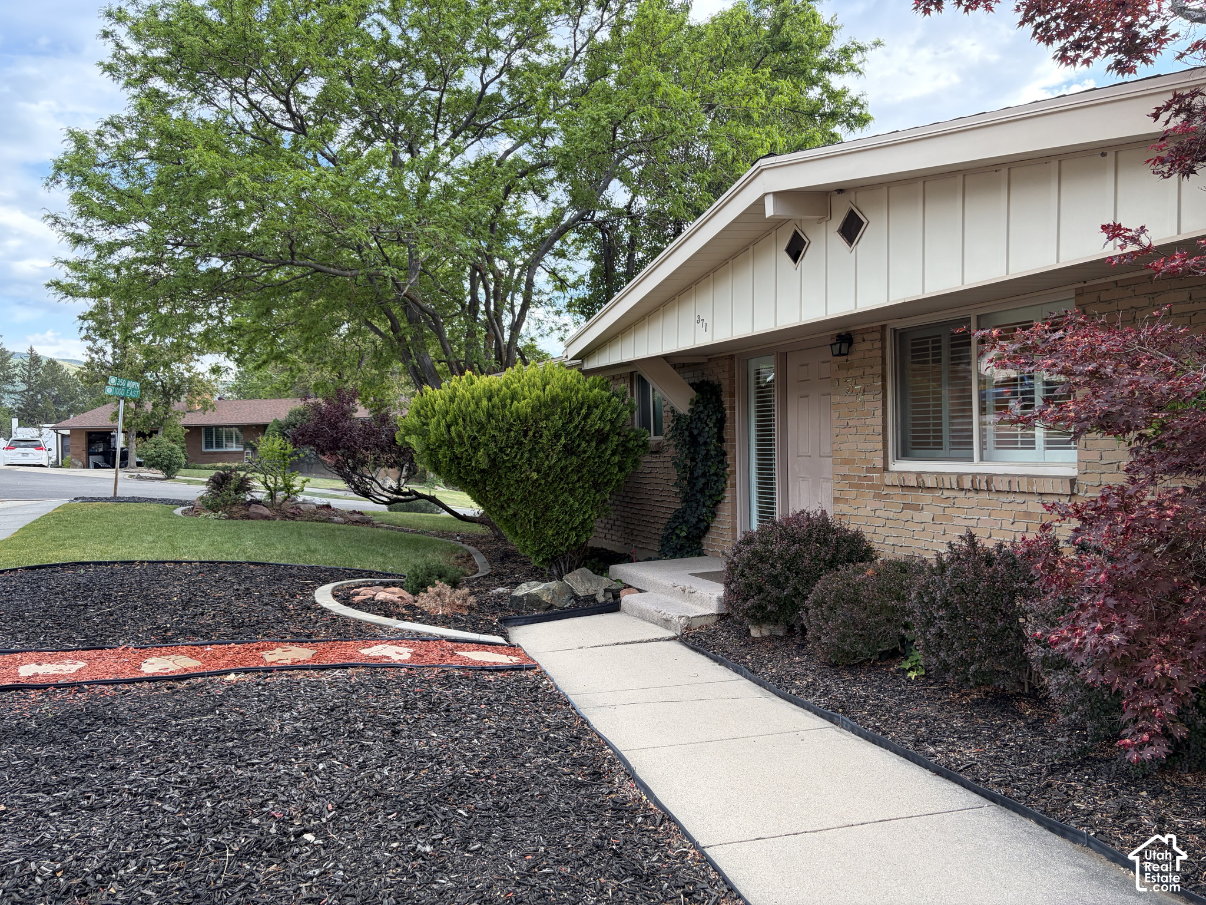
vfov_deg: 53.1
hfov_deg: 67.3
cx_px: 603
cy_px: 452
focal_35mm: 26
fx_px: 906
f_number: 1.6
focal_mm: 5.96
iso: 64
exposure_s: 1/500
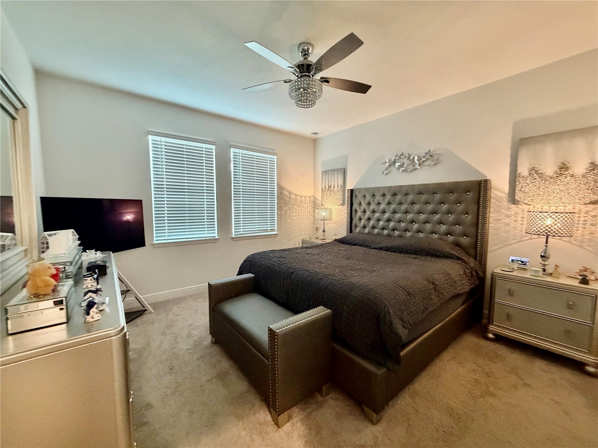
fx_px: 242
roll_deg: +0.6
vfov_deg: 85.7
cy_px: 224
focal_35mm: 14
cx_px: 299
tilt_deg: -2.3
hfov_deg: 102.1
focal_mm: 2.22
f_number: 2.2
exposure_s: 1/60
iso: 500
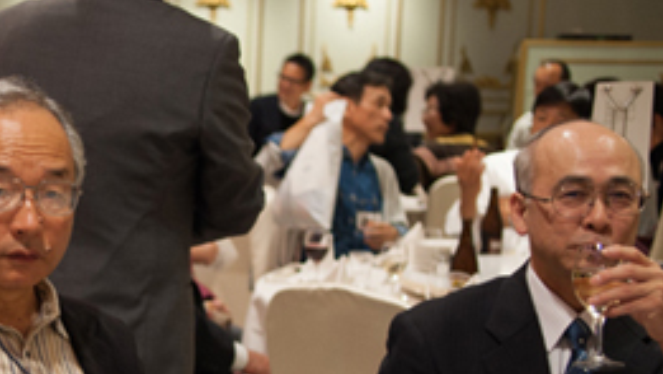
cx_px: -56
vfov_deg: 13.2
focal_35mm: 90
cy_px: 389
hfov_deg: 22.4
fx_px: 1583
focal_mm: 35
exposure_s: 1/100
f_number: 2.8
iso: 720
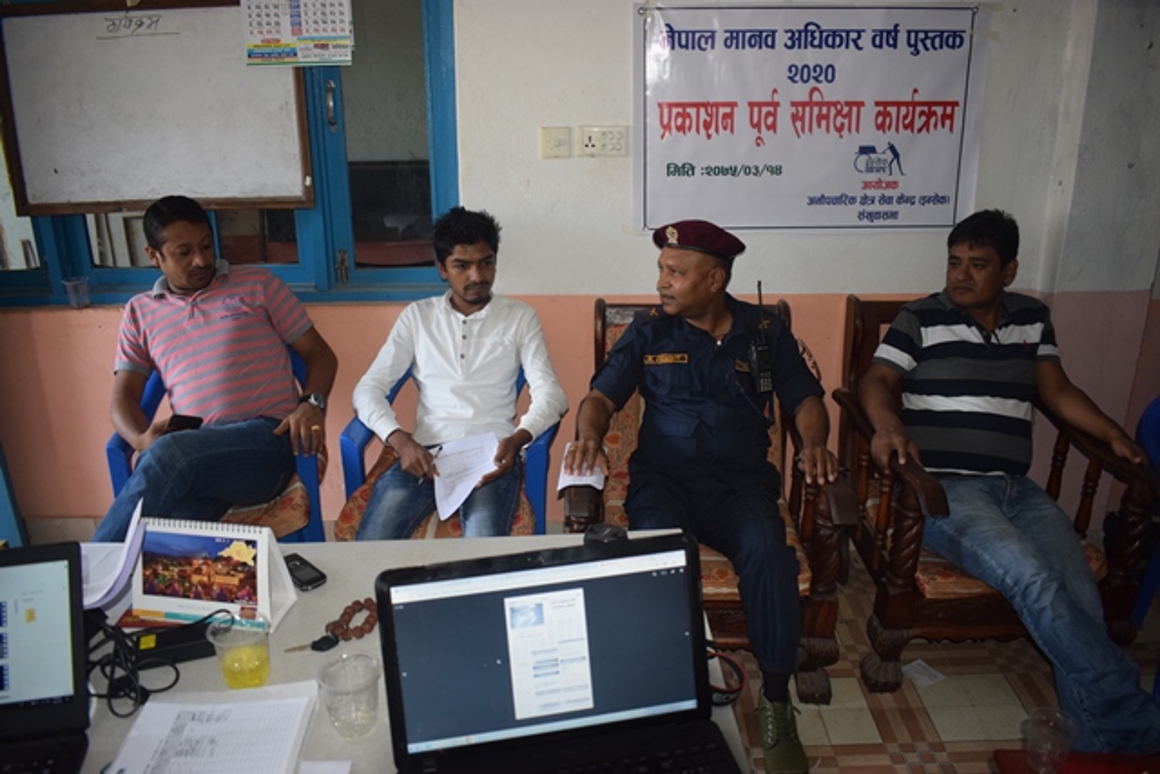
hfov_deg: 67.4
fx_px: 870
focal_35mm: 27
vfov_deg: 48.0
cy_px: 387
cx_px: 580
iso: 800
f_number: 3.5
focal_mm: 18
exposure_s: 1/125
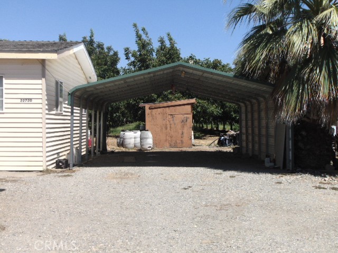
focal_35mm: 50
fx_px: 488
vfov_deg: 29.1
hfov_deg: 38.2
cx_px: 169
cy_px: 126
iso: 80
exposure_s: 1/250
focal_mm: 9
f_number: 9
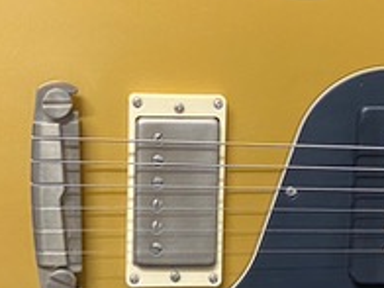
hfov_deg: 23.0
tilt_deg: -17.8
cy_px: 157
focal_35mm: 85
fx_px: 943
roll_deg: -0.3
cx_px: 208
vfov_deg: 17.4
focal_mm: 4.25
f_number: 1.8
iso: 500
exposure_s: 1/33
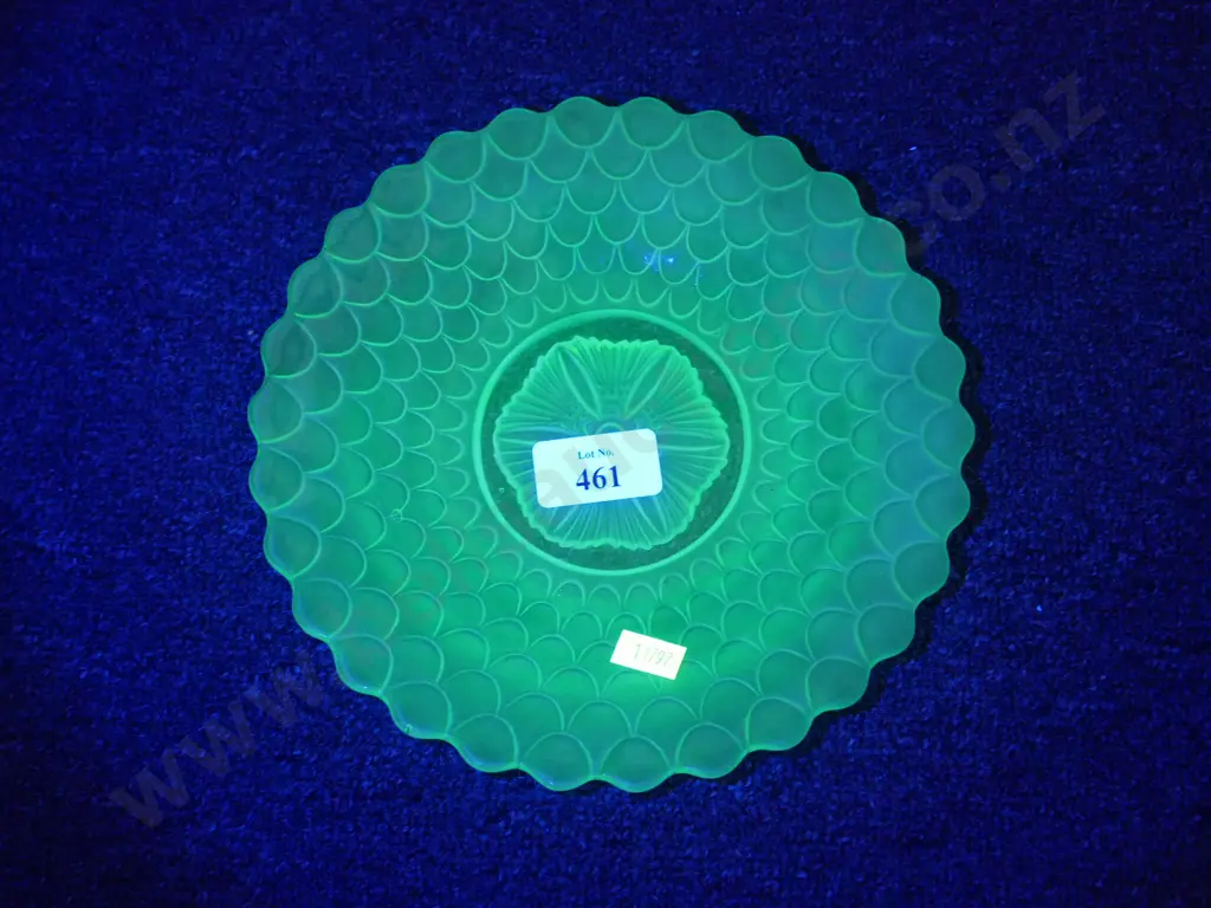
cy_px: 454
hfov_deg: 44.8
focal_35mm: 42
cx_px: 606
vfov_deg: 34.3
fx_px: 1469
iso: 3200
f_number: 4.6
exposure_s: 1/50
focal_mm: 21
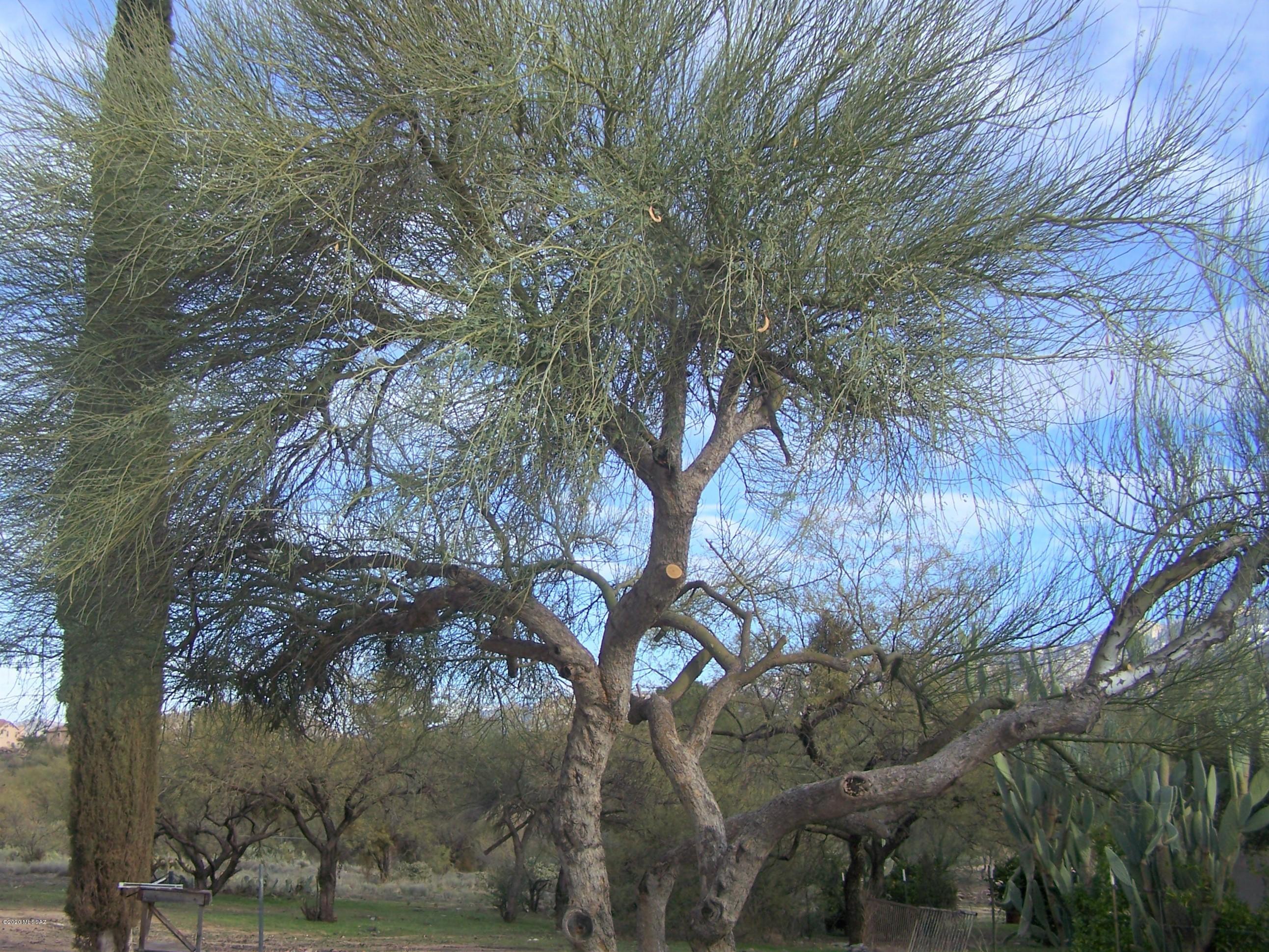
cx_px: 634
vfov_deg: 37.7
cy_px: 476
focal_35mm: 38
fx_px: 1393
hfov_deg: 49.0
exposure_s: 1/400
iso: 64
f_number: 2.8
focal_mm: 6.3
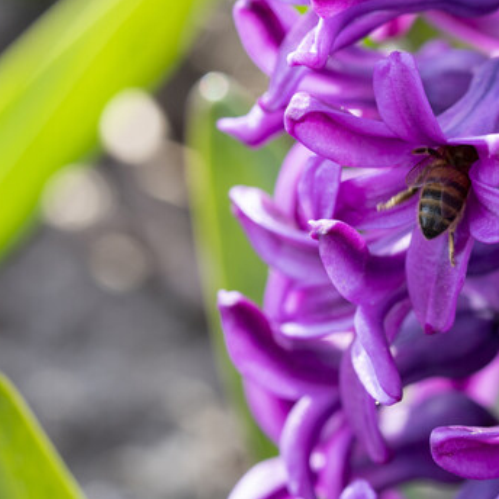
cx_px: 487
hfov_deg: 7.6
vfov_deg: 7.7
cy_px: 218
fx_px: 3718
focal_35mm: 228
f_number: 5.6
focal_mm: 90
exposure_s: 1/80
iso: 250
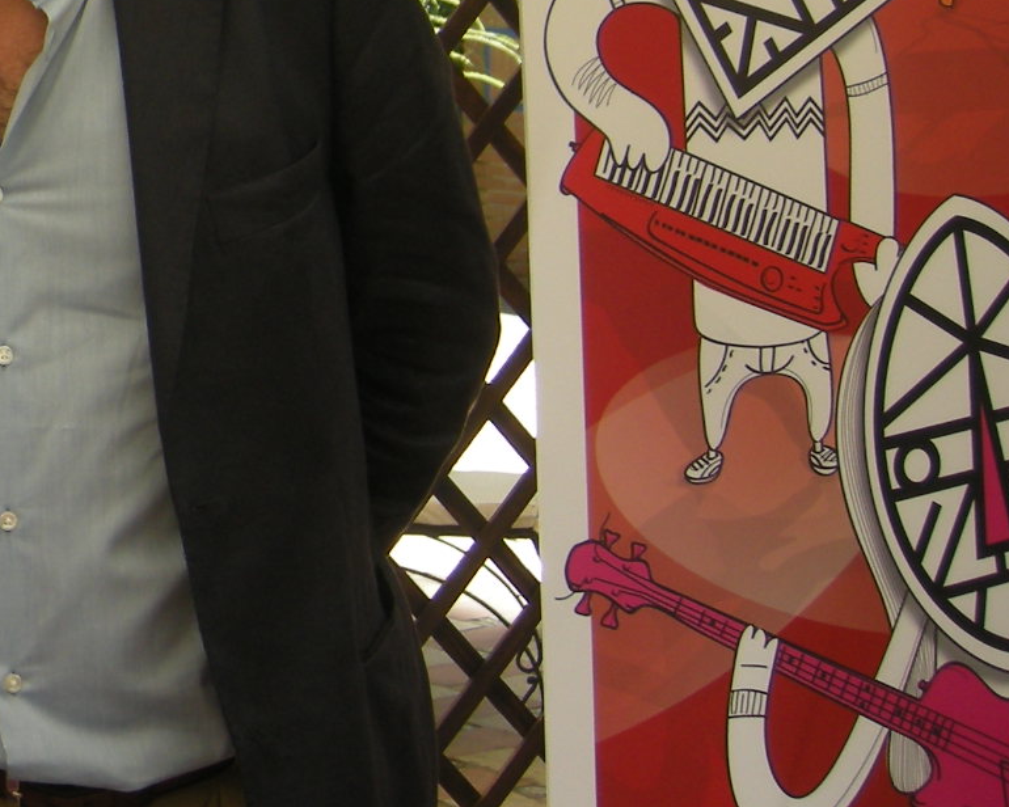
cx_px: -660
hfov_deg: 15.0
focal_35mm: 115
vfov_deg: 13.2
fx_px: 3434
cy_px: 7
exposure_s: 1/167
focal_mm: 7.5
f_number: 6.1
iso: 64
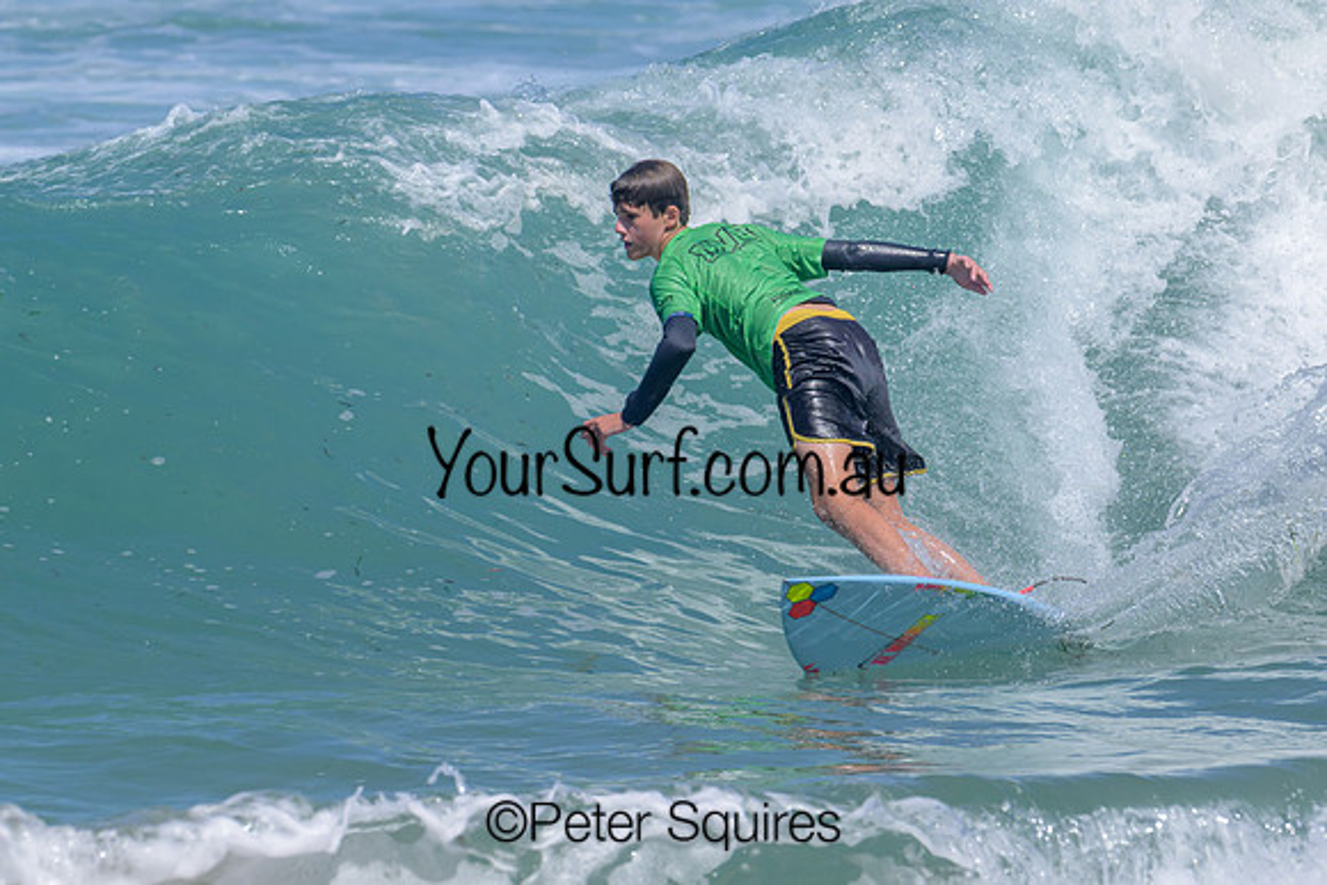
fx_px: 23396
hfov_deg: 3.2
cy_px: 406
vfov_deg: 2.2
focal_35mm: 635
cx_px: 620
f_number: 11
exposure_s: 1/2000
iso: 720
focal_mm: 480
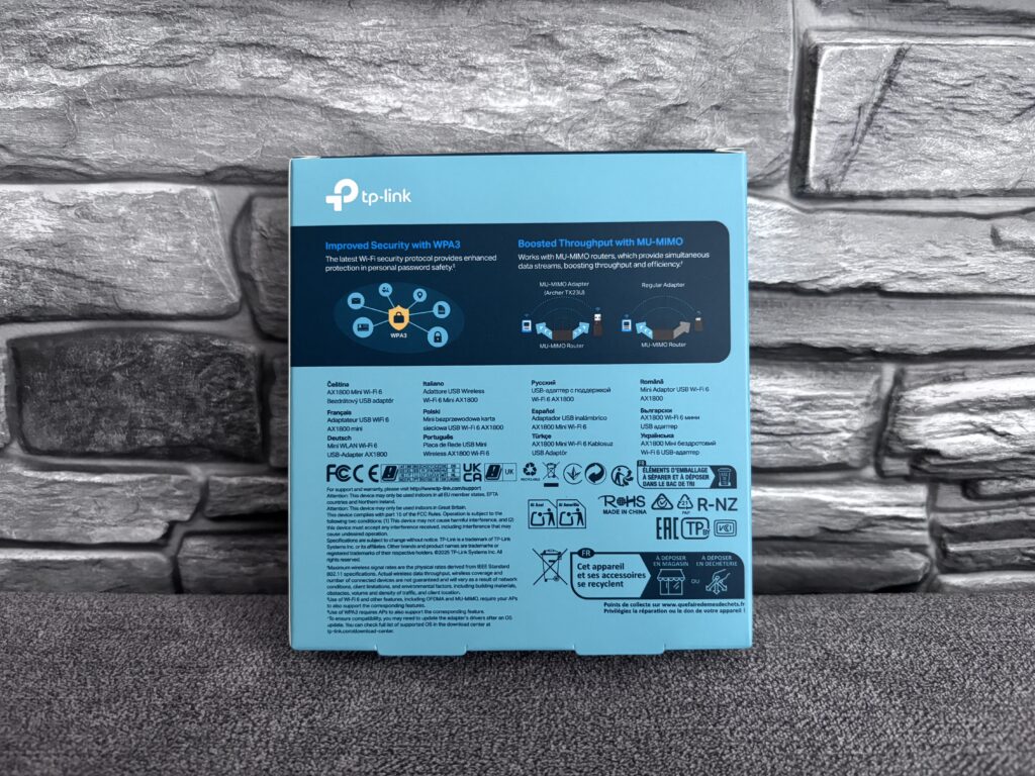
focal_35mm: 26
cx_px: 518
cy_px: 388
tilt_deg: -21.0
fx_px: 777
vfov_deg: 53.1
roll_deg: +0.7
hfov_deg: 67.3
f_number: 1.6
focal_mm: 5.96
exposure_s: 1/55
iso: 500
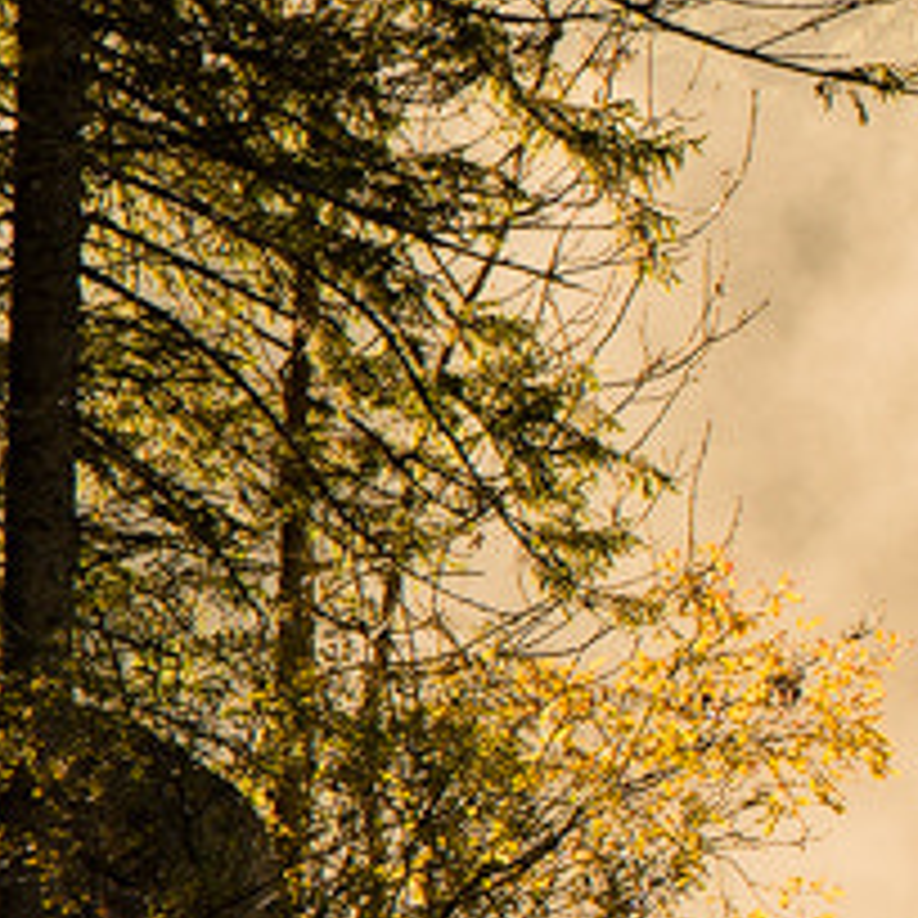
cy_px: 272
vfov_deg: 3.1
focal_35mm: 560
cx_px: 3226
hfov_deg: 3.0
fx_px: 16802
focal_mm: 70
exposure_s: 1/60
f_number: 8
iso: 100
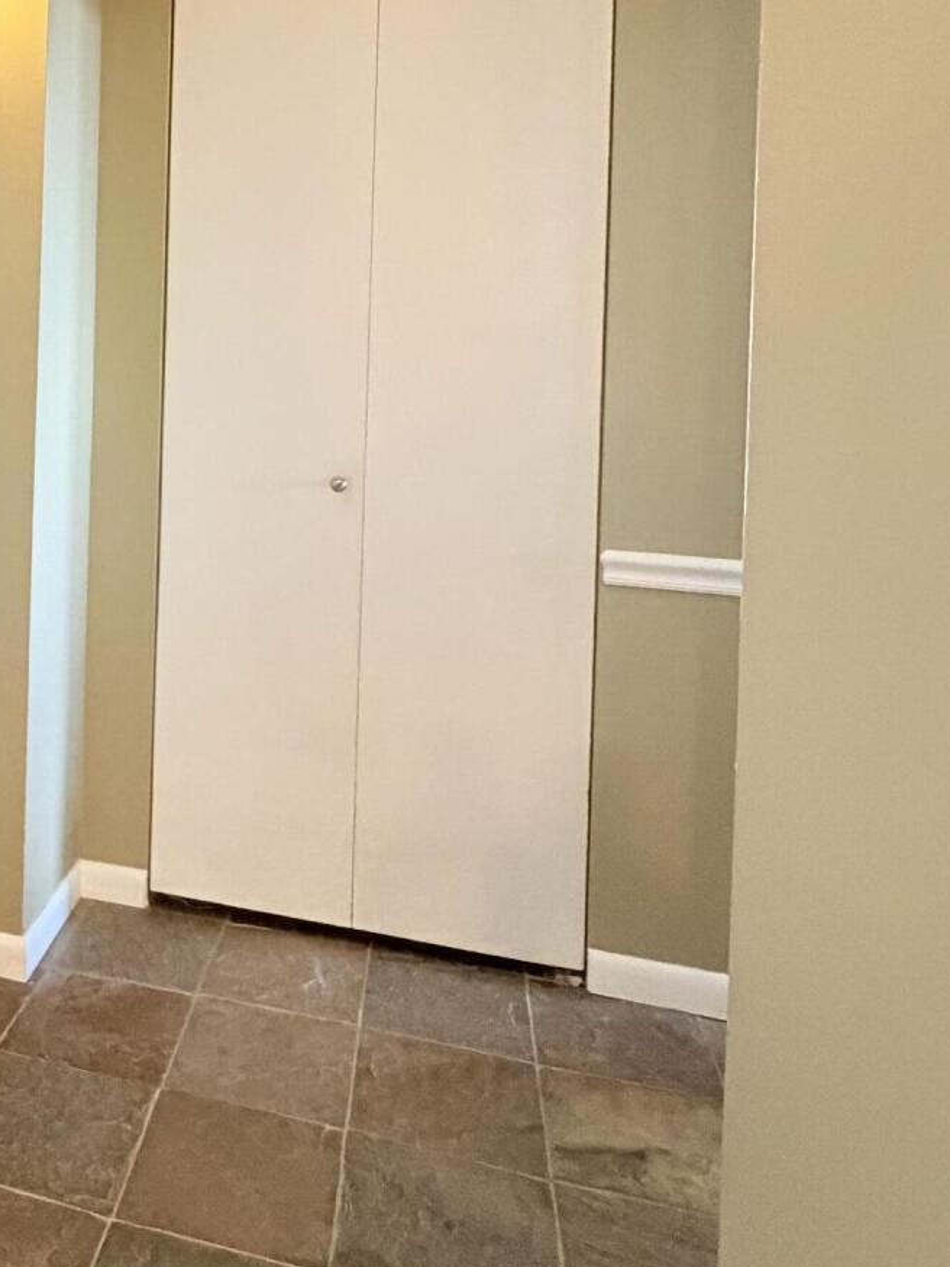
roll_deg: -1.5
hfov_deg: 40.0
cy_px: 348
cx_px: 52
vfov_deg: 54.7
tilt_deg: +0.8
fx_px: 1171
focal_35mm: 32
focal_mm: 2.22
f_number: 2.2
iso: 800
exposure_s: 1/60
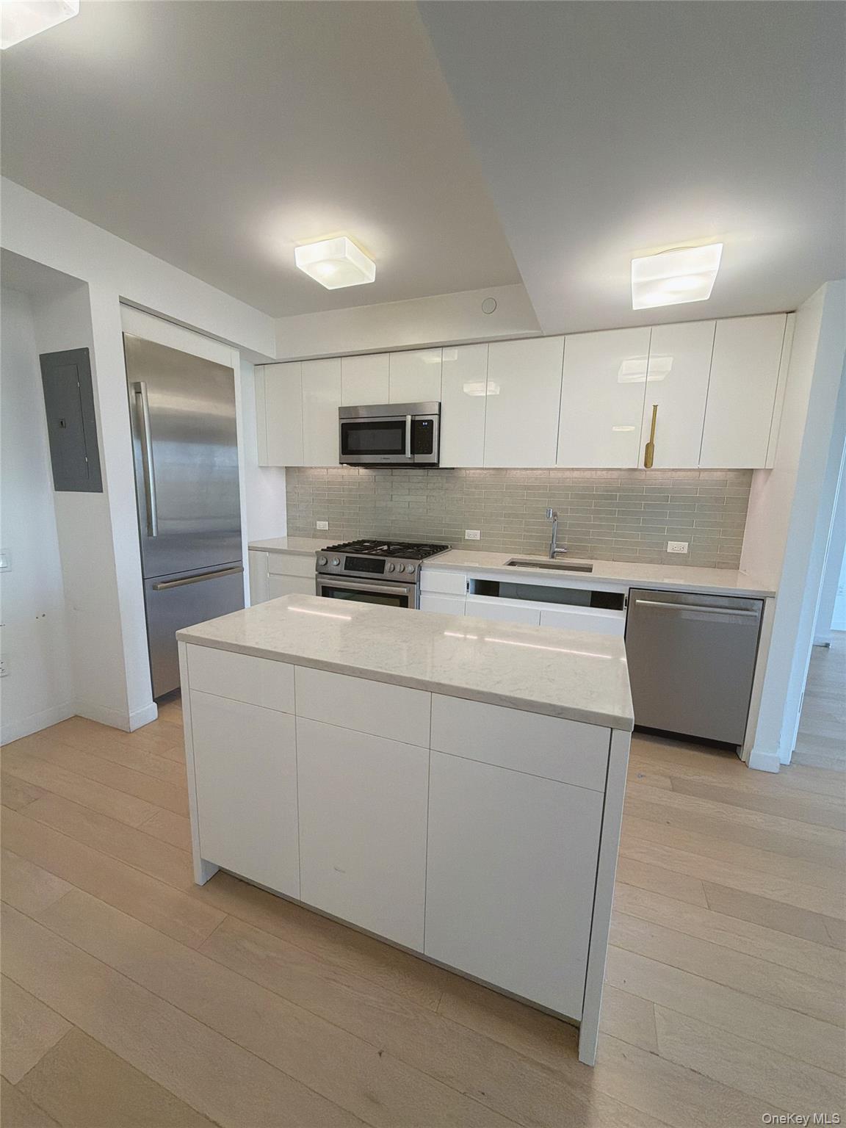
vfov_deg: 102.1
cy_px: 564
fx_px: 456
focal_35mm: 14
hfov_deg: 85.7
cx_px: 423
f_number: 2.2
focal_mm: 2.22
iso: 200
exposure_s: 1/120
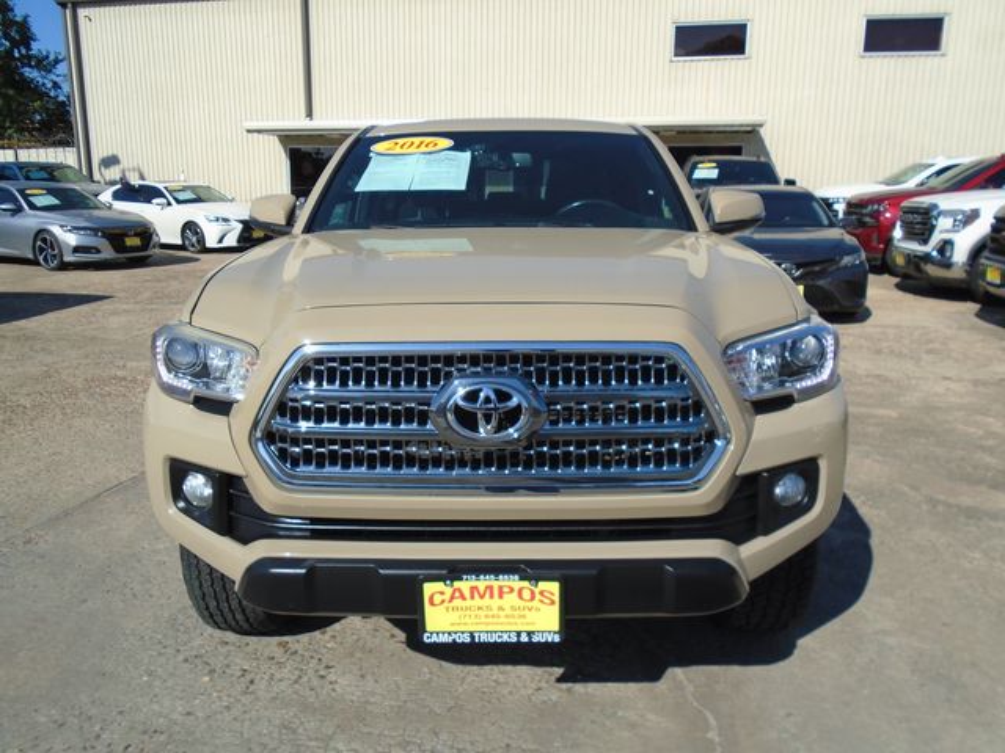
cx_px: 502
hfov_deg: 67.3
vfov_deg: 53.1
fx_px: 755
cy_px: 376
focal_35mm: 26
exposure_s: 1/250
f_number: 8
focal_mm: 4.6
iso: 100
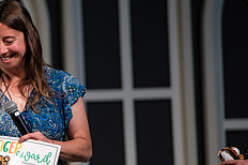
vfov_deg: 2.7
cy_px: 168
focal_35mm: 501
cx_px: -21
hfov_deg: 4.1
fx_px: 3446
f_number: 2.8
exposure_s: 1/400
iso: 500
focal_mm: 200
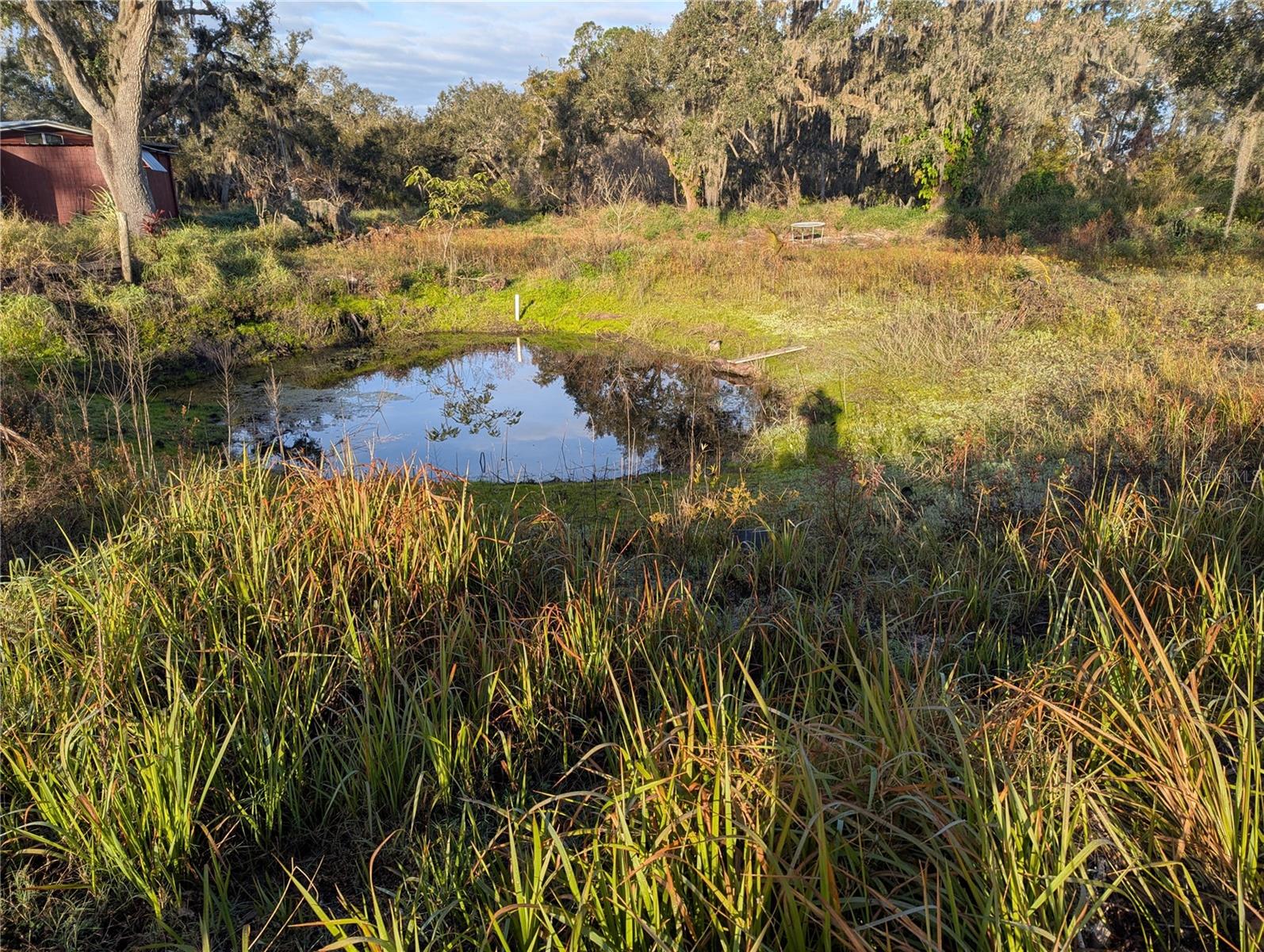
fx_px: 878
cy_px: 476
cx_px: 632
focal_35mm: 24
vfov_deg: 56.9
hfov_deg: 71.5
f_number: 1.85
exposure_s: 1/792
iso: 39
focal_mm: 6.81
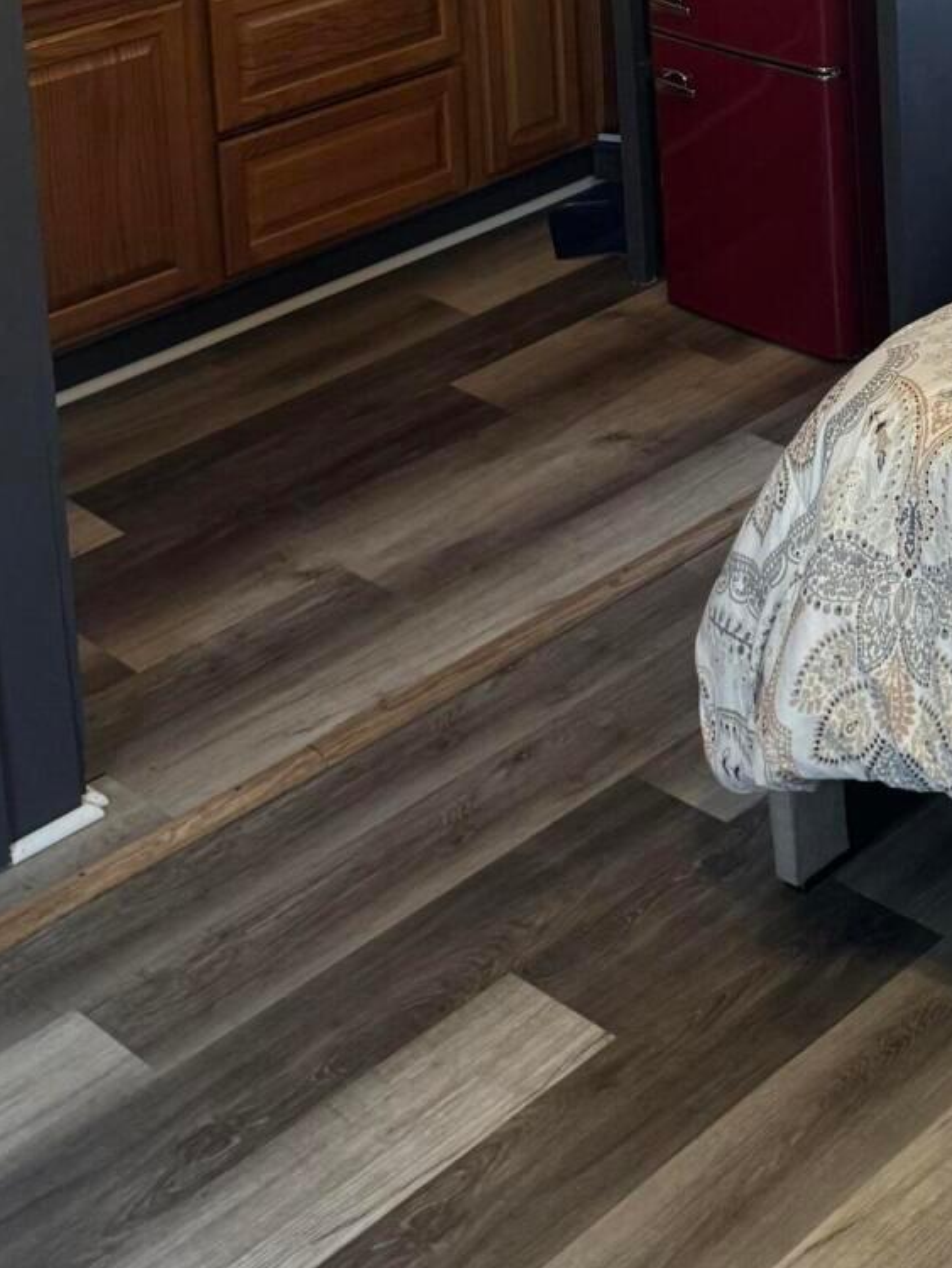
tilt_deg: -11.9
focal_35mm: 64
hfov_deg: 22.4
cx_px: 857
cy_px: -260
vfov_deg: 26.8
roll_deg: +1.1
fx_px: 2345
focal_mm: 6.76
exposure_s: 1/120
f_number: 1.78
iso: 200
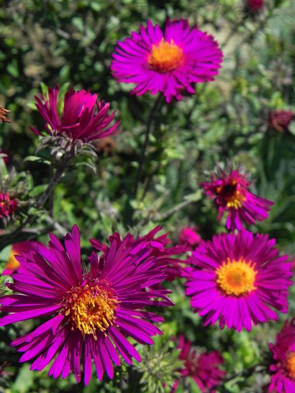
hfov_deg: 35.1
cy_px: 196
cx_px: 148
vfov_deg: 45.8
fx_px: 466
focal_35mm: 41
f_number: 4
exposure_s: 1/1000
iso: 160
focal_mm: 7.3
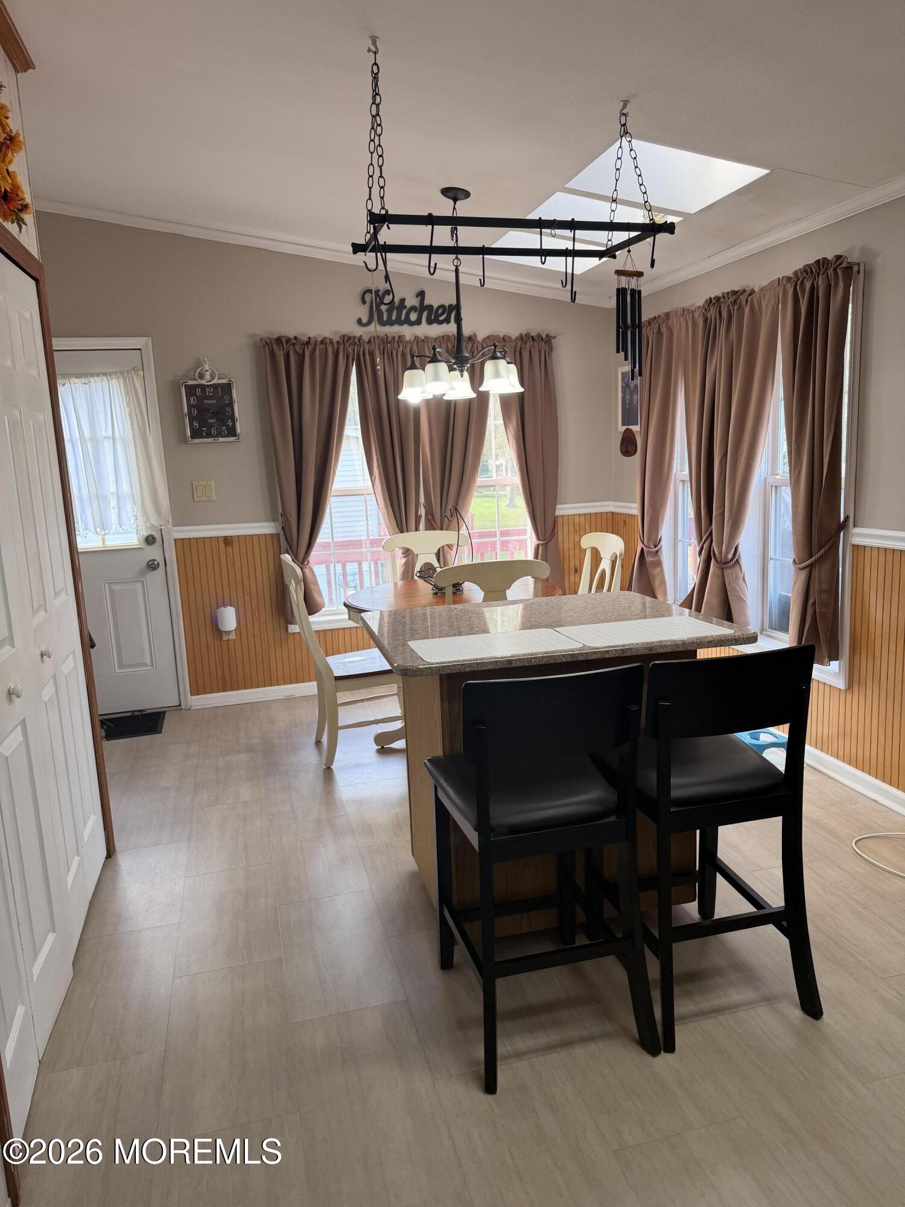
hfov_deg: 56.8
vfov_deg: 71.6
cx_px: 452
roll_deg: +1.9
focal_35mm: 24
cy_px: 604
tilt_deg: -10.3
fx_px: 837
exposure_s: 1/120
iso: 125
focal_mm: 6.76
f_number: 1.78
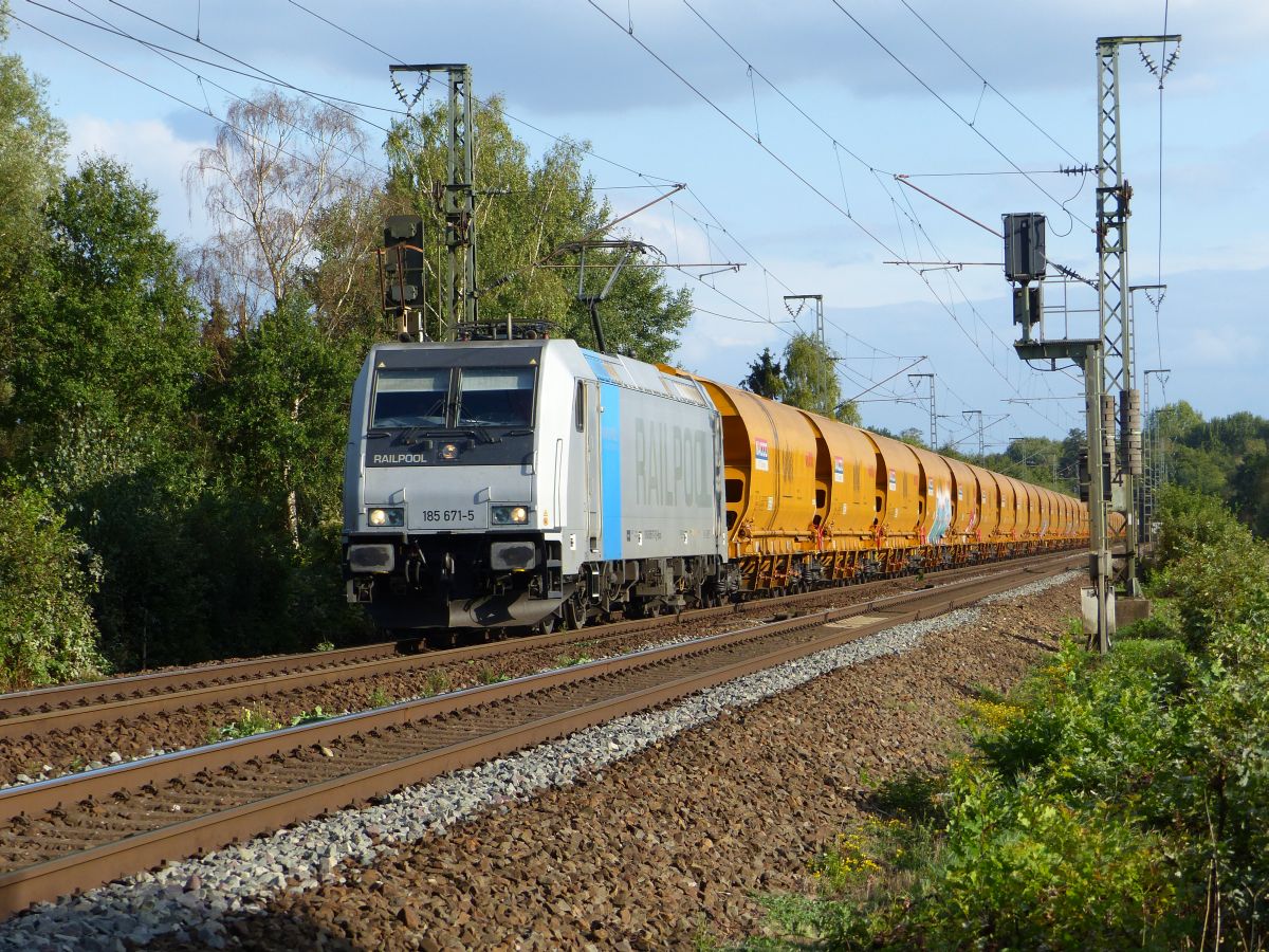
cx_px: 634
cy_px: 476
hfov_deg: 18.9
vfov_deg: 14.2
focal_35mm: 104
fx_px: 3813
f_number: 4
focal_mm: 18.7
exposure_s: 1/640
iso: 100
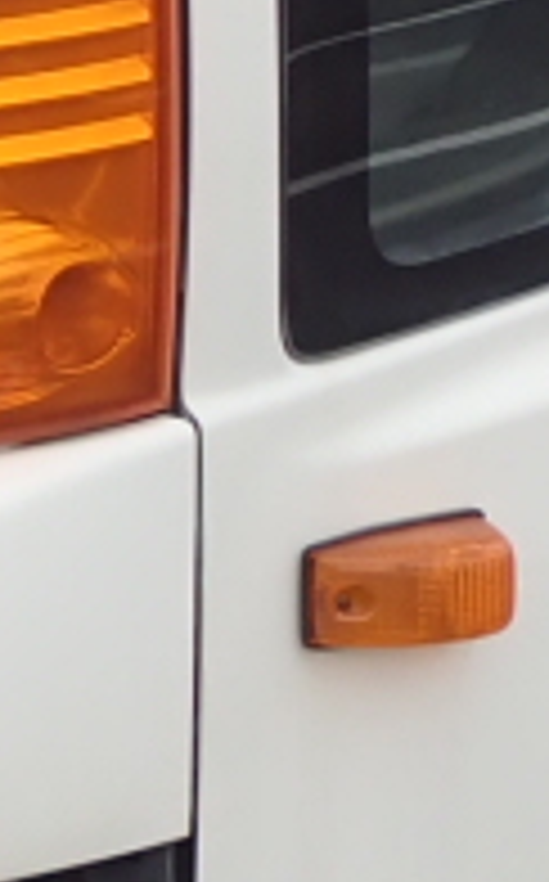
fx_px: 5330
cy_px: -266
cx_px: 292
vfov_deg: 9.3
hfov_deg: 5.9
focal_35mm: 222
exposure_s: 1/400
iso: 100
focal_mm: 5.87
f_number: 3.2
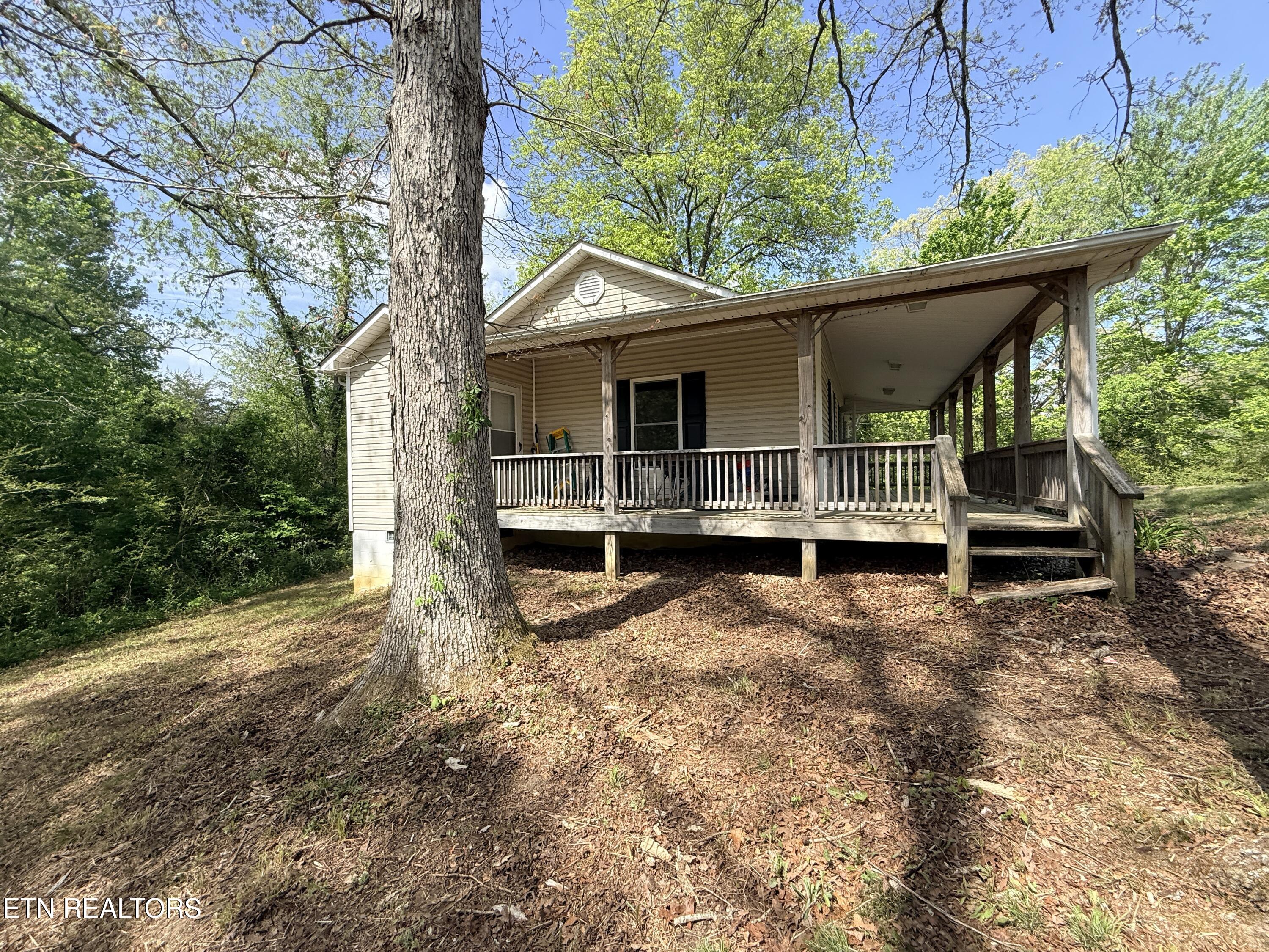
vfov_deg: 85.7
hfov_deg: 102.1
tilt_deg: +2.1
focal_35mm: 14
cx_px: 634
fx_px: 513
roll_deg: +1.4
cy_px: 476
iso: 50
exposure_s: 1/751
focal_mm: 2.22
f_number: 2.2
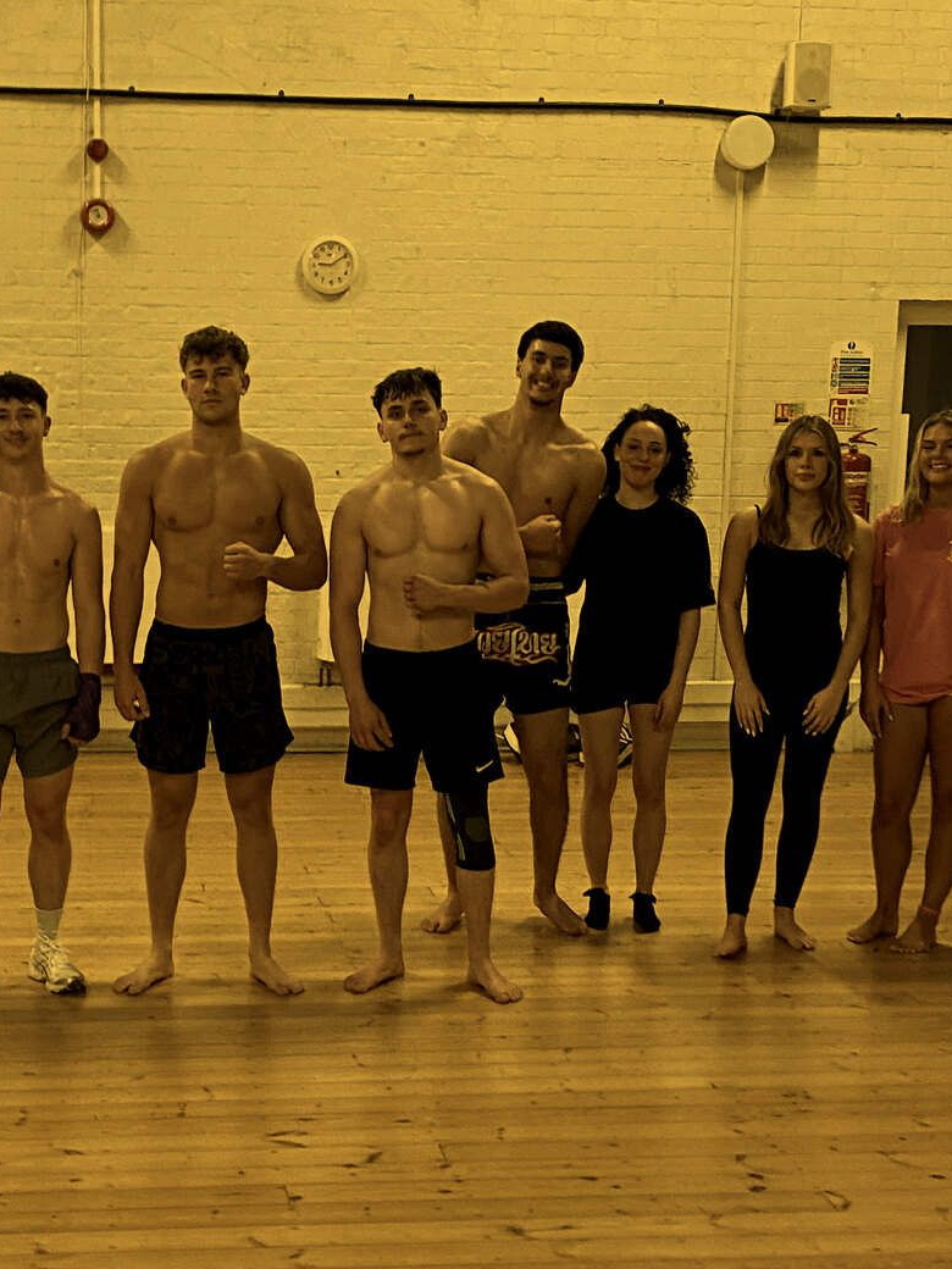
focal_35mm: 60
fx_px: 2200
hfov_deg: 24.2
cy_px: 810
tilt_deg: -9.7
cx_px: 270
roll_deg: +0.9
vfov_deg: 32.0
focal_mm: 4.25
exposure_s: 1/50
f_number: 1.8
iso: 250
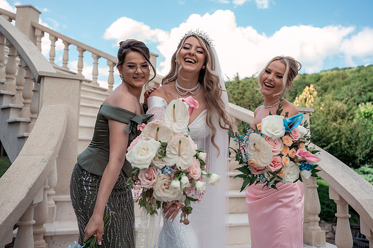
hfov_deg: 59.6
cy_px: 109
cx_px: 178
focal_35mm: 31
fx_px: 325
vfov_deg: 41.7
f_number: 3.2
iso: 160
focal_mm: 28
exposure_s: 1/500
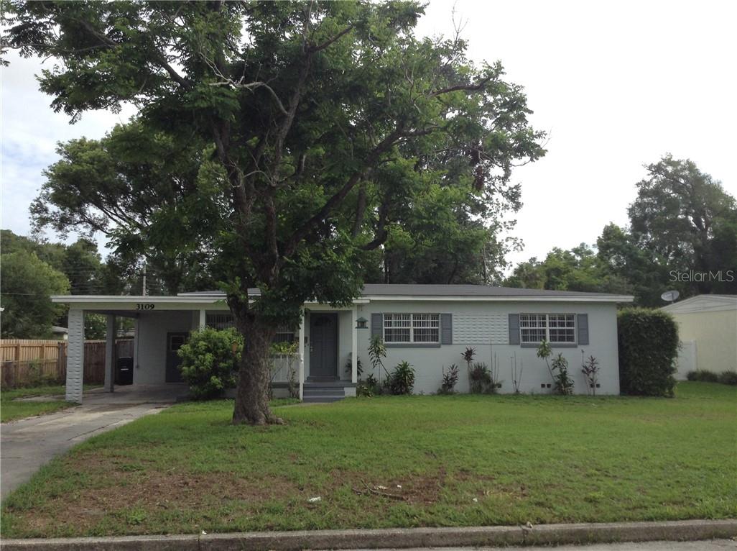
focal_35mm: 33
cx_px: 368
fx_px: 701
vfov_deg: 42.8
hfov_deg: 55.4
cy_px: 276
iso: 25
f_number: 2.4
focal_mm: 3.3
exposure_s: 1/698
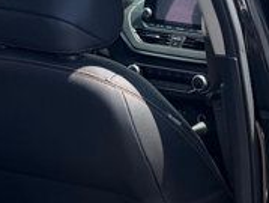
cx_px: 329
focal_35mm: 137
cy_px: 253
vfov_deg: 10.7
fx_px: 1067
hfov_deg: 13.9
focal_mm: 6.76
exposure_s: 1/1250
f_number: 1.78
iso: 80
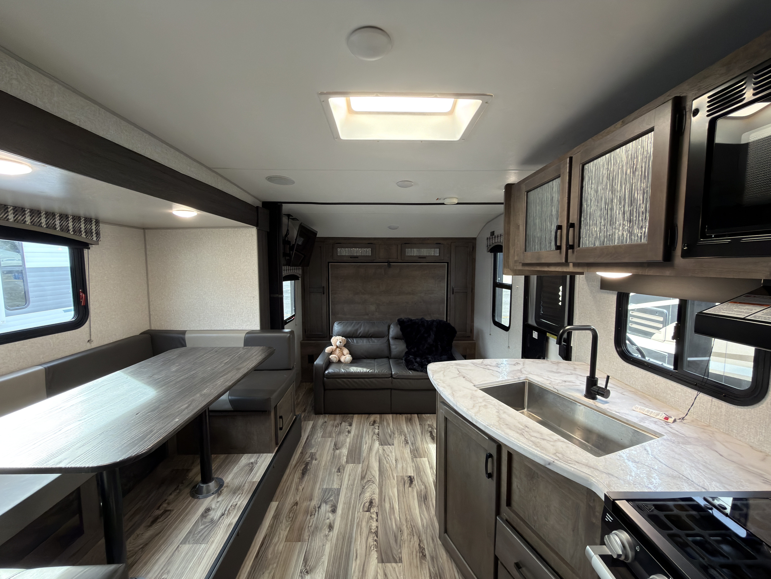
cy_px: 290
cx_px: 386
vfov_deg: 85.7
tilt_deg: -6.9
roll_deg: -0.2
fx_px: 312
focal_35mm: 14
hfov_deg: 102.1
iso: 100
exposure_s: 1/30
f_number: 2.2
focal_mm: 2.22
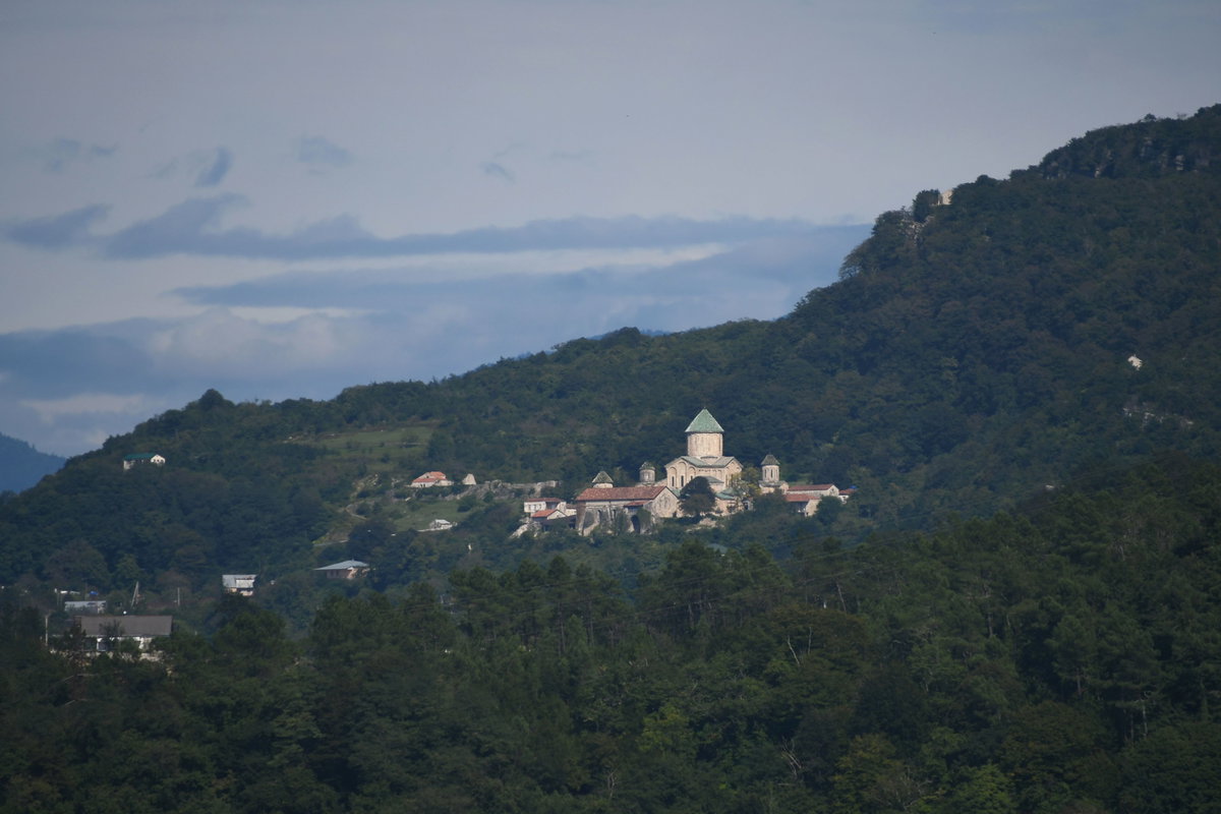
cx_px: 610
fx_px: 15261
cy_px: 407
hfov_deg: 4.6
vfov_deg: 3.1
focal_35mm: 450
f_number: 5.6
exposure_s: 1/500
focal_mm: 300
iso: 180
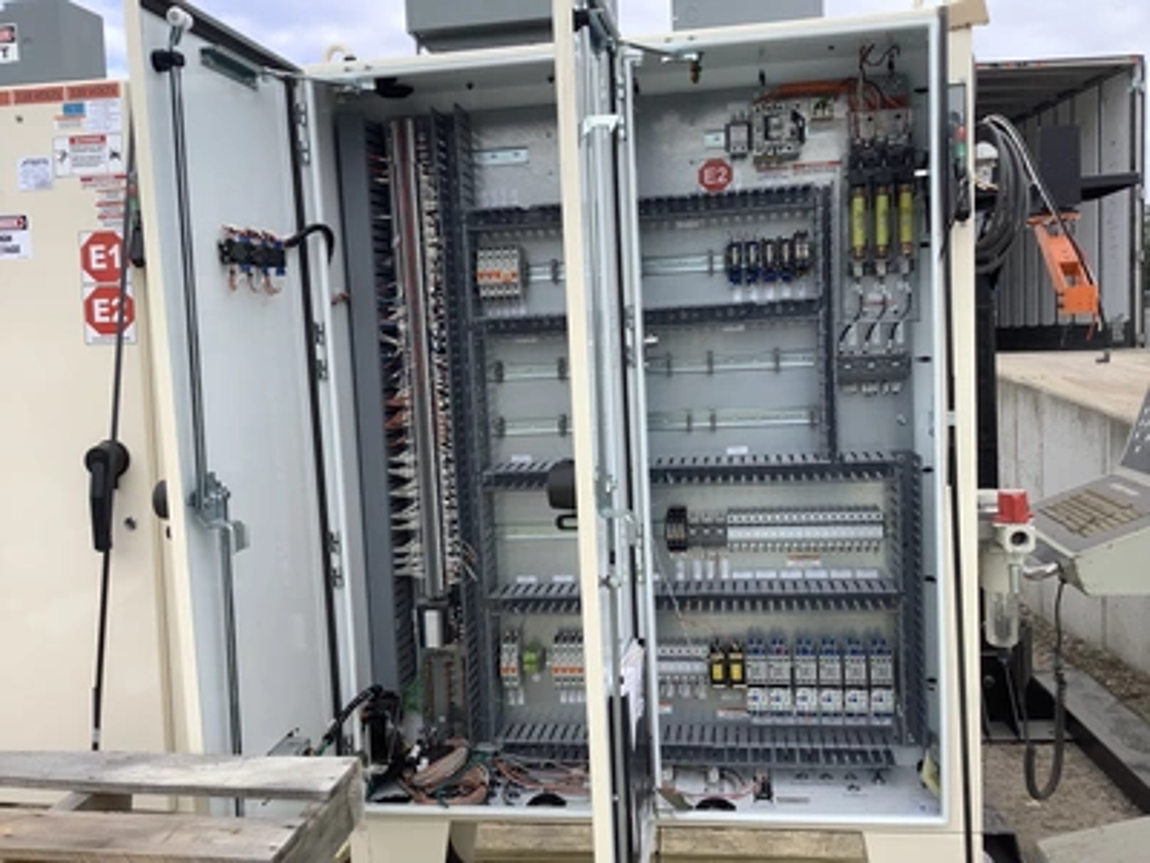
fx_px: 1030
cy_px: 432
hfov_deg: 58.4
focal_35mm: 31
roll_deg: -0.1
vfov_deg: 45.4
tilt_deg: -3.3
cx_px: 575
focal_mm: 3.3
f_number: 2.4
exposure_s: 1/554
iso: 25
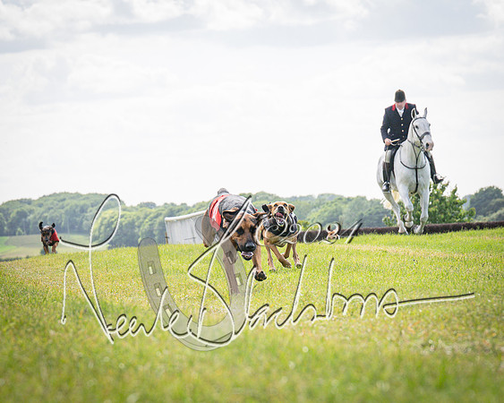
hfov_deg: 8.7
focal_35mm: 221
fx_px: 3295
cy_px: 301
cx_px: 282
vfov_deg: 7.0
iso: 400
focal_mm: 86
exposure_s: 1/1600
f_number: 5
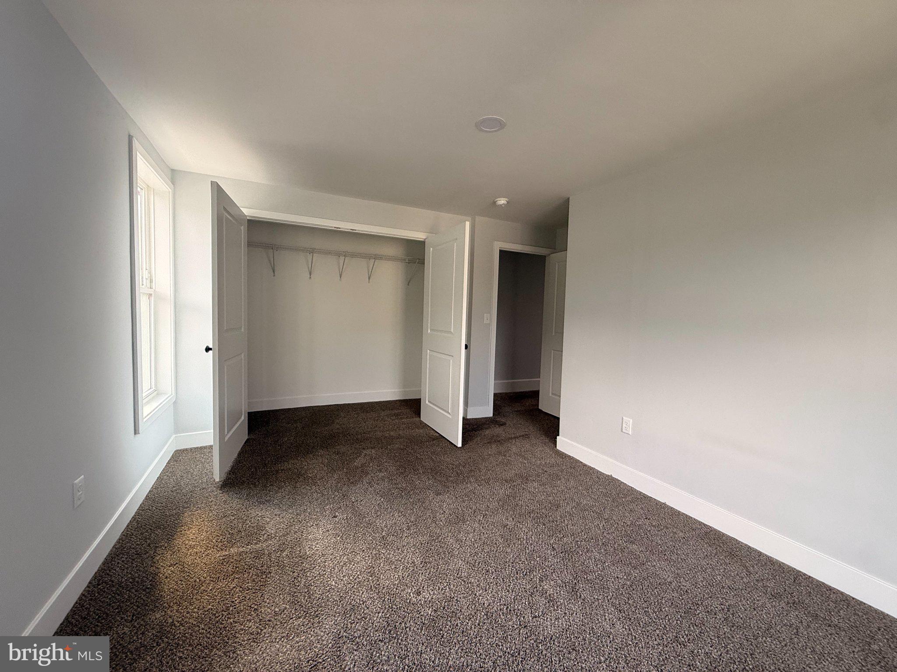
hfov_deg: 102.1
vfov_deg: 85.7
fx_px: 363
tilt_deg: -3.3
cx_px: 448
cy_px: 336
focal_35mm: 14
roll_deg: -1.9
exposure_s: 1/99
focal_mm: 2.22
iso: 125
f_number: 2.2
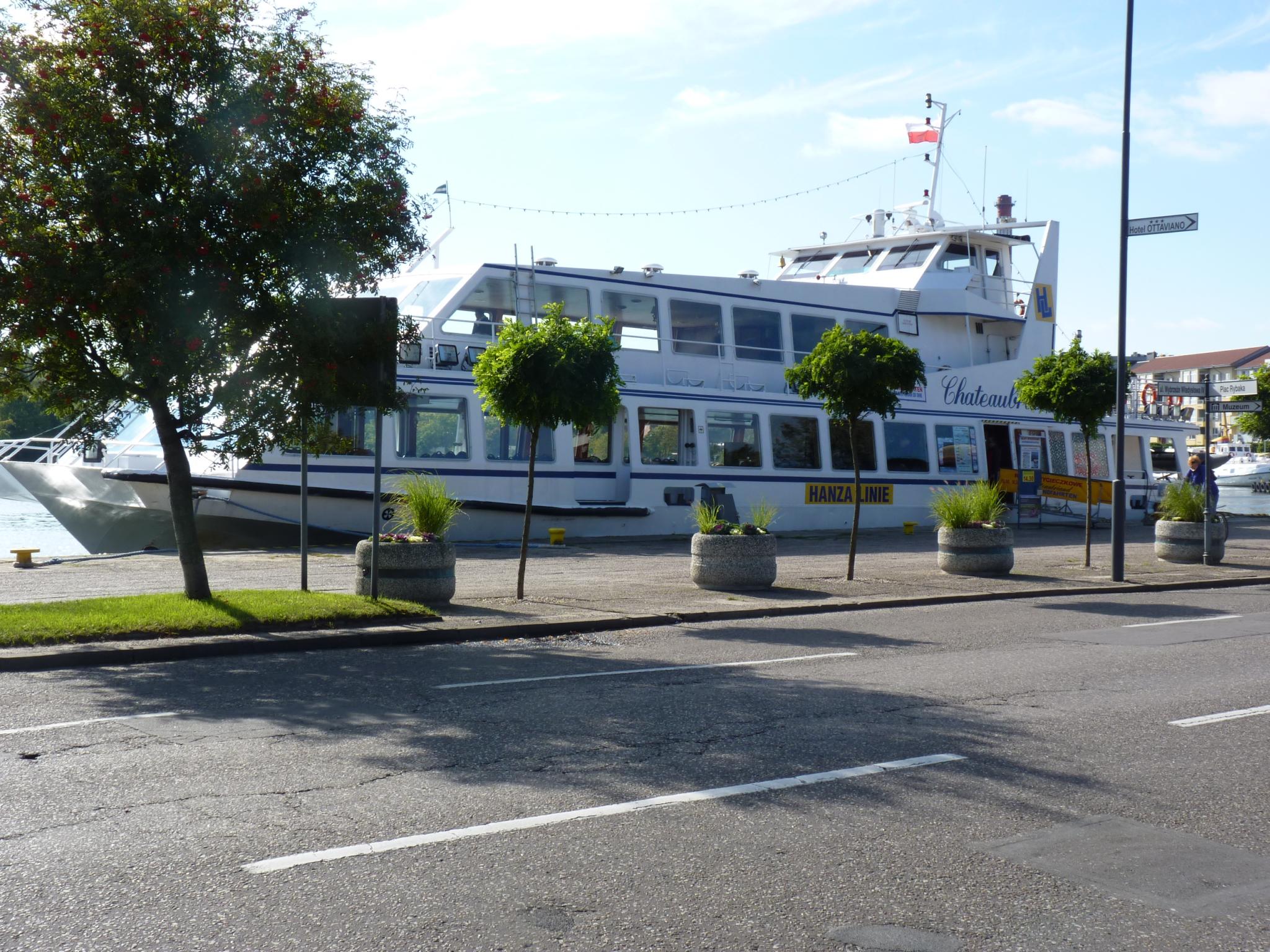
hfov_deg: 42.1
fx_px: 1651
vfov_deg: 32.2
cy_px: 476
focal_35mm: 45
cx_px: 635
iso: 80
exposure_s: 1/250
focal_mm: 8
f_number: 5
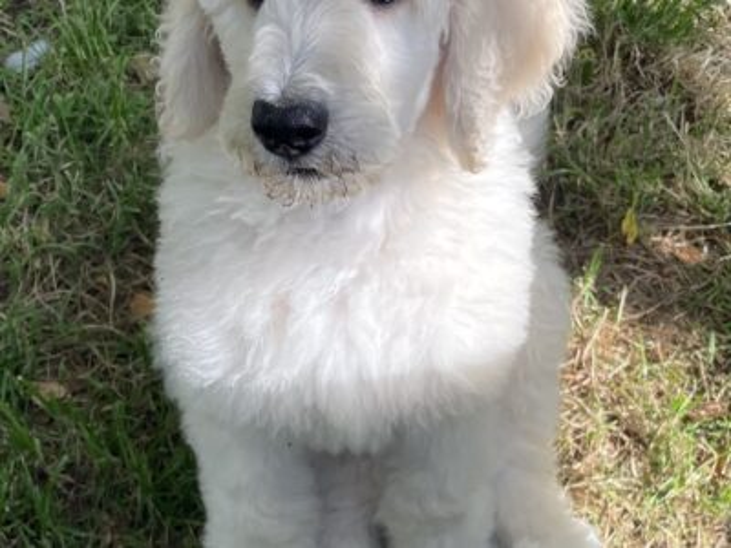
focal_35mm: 26
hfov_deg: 67.3
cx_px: 366
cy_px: 274
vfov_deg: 53.1
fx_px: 549
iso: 32
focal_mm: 4.2
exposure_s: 1/682
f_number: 1.6
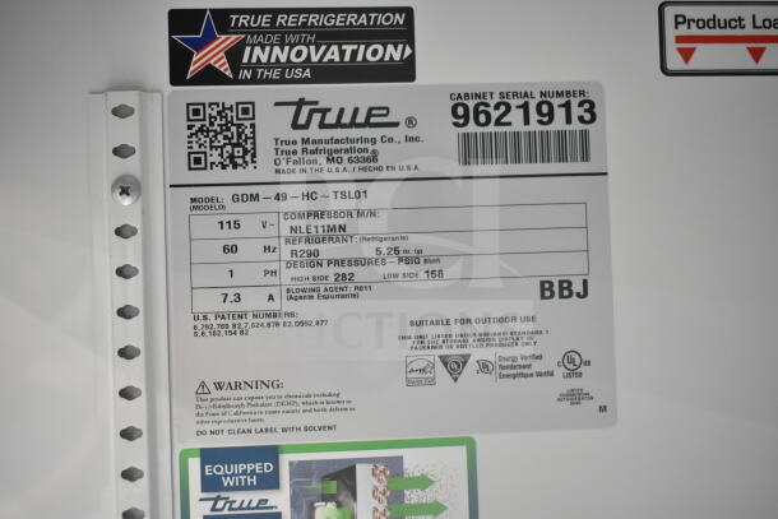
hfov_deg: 49.5
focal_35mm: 39
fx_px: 843
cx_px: 389
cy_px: 260
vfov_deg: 34.2
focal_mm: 26
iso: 1600
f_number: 4
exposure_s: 1/60
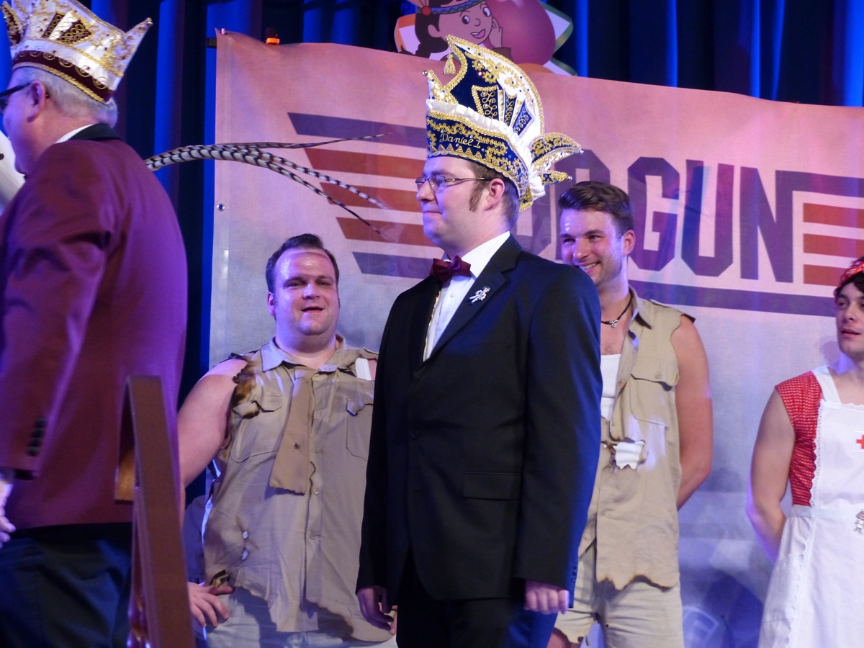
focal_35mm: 133
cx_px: 432
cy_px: 324
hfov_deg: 14.8
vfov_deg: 11.1
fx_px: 3320
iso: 400
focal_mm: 23.9
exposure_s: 1/50
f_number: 2.8
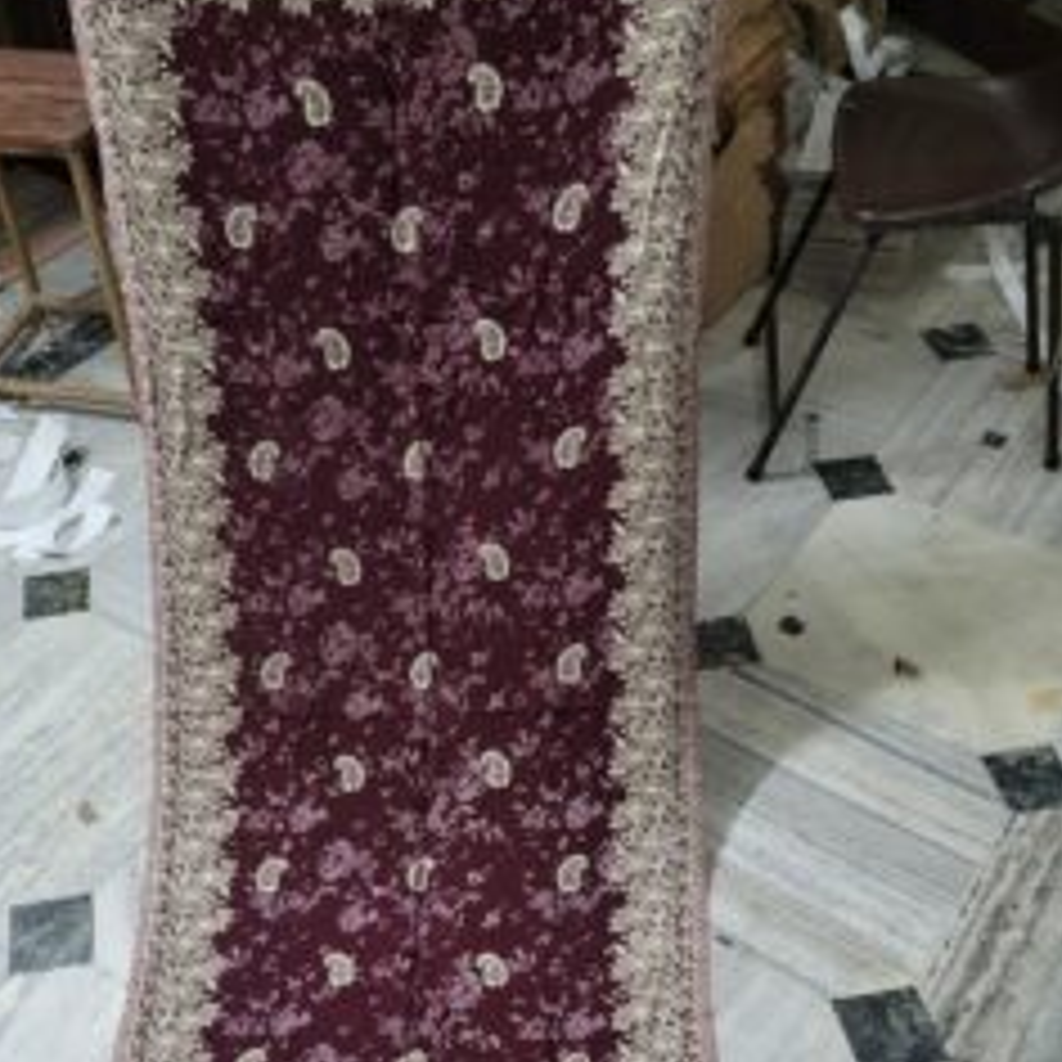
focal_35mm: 39
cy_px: 760
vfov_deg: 41.9
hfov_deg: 42.5
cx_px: 405
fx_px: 1354
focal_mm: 5.4
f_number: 1.8
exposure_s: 1/50
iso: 500
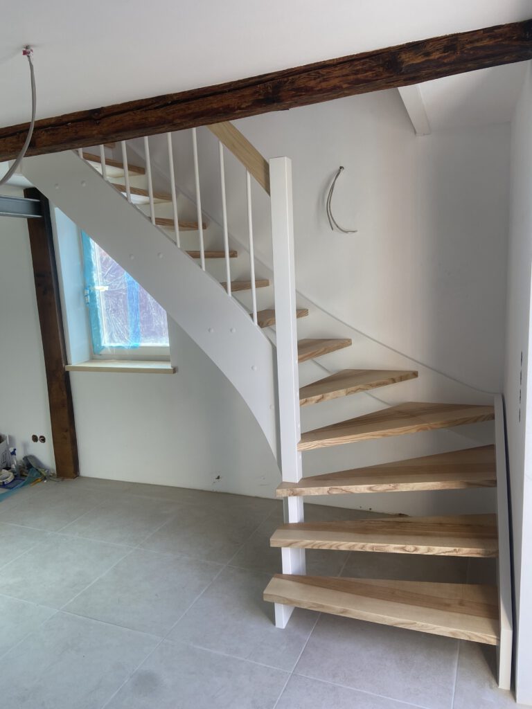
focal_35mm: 26
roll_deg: +3.5
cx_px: 266
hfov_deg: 53.1
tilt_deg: -8.2
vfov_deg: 67.3
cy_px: 354
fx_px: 533
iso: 32
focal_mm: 4.25
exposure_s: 1/122
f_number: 1.8
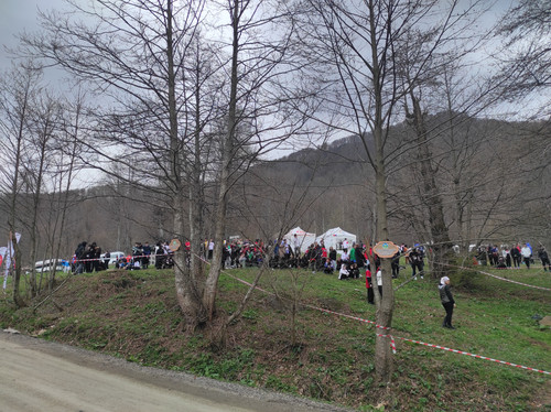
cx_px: 276
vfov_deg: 54.8
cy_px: 206
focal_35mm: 25
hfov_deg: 69.4
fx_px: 398
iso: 100
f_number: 1.89
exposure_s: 1/958
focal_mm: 5.43
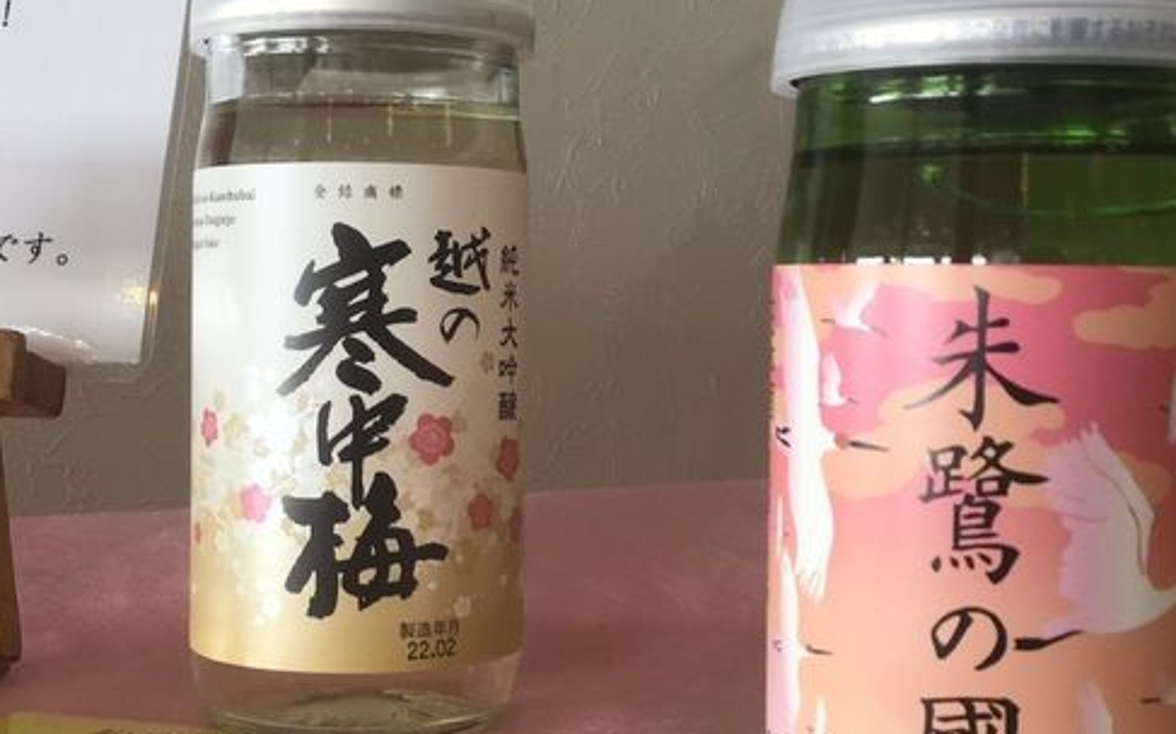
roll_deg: -0.4
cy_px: 366
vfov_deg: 23.5
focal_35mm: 55
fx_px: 1762
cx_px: 467
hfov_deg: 36.8
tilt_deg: -3.0
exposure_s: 1/60
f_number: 2.4
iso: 25
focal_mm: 3.3
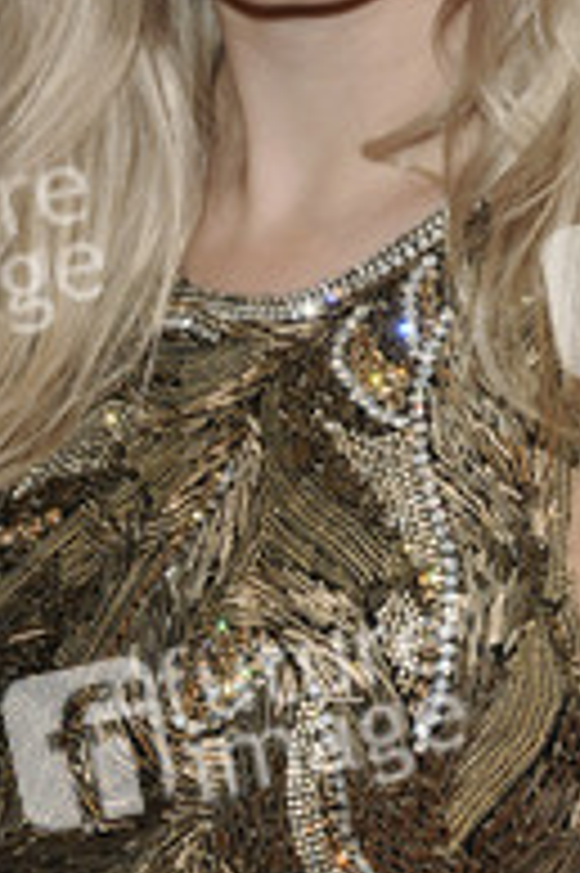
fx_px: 6004
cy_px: 50
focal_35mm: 248
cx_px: 366
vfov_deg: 8.3
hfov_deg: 5.5
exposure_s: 1/250
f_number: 5.6
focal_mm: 80
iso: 320
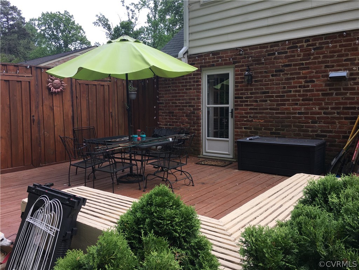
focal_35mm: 29
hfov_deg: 61.7
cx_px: 180
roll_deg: +0.5
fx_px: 301
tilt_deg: -4.6
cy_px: 135
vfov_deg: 48.2
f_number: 2.2
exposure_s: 1/299
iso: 25
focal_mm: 4.15
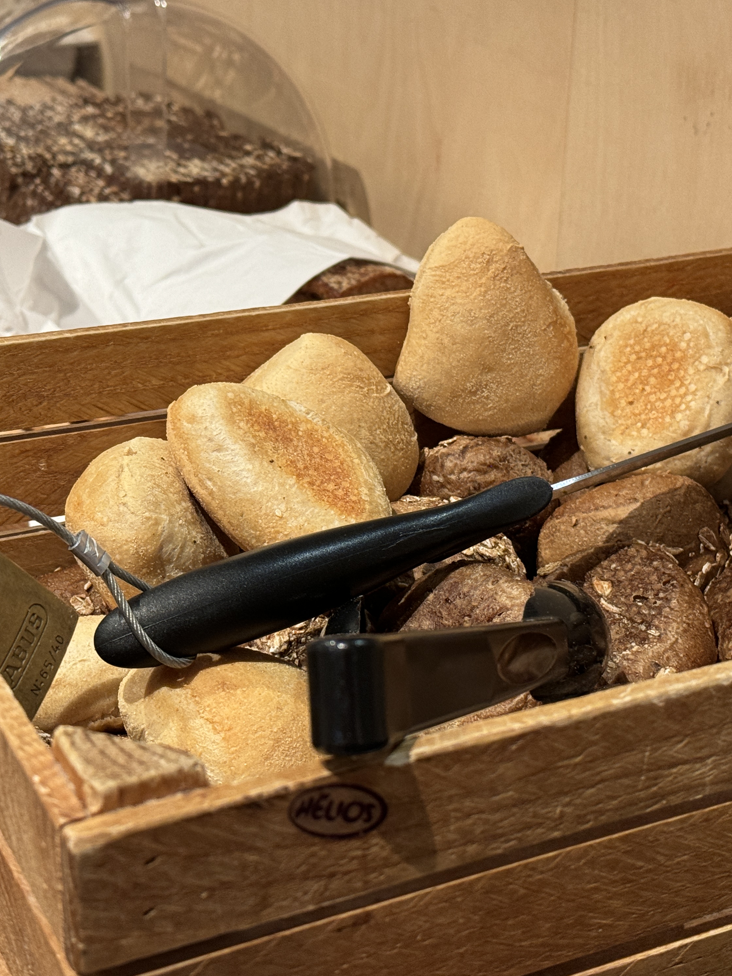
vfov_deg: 29.8
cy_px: 491
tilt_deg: -24.2
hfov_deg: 22.6
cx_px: 408
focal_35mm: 65
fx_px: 1833
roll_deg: -2.4
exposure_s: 1/33
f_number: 1.78
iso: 250
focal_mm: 6.86
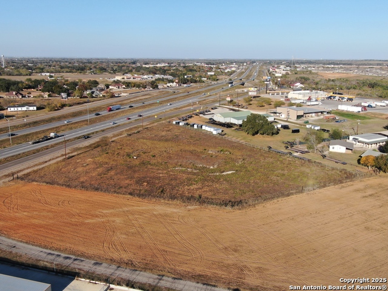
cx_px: 194
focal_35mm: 33
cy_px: 146
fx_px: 370
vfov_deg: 42.9
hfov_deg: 55.4
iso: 100
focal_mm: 5.57
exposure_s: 1/1000
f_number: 3.2
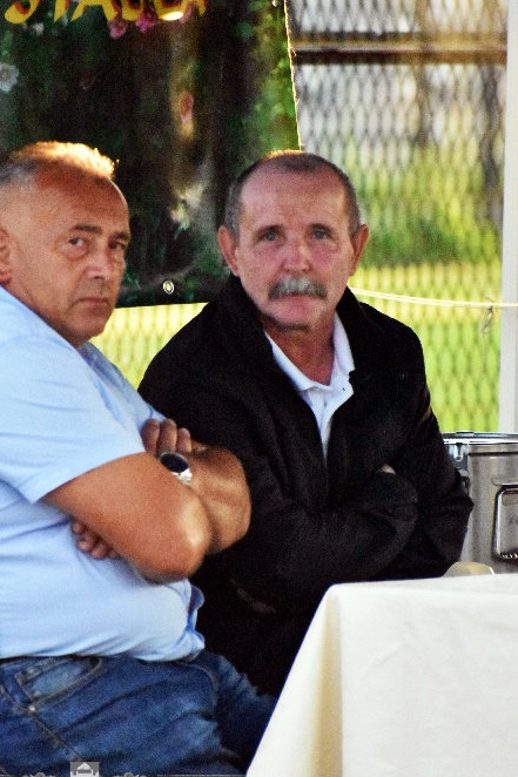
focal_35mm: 544
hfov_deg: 2.5
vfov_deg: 3.8
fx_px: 11747
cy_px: 430
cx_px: 220
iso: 25600
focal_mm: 300
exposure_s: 1/2000
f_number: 6.3
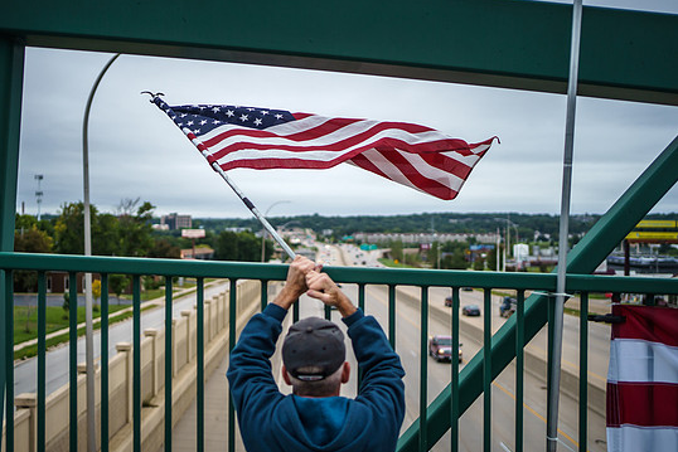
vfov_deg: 31.9
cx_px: 302
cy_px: 233
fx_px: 791
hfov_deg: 46.3
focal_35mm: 42
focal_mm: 35
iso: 400
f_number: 2
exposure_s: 1/2500
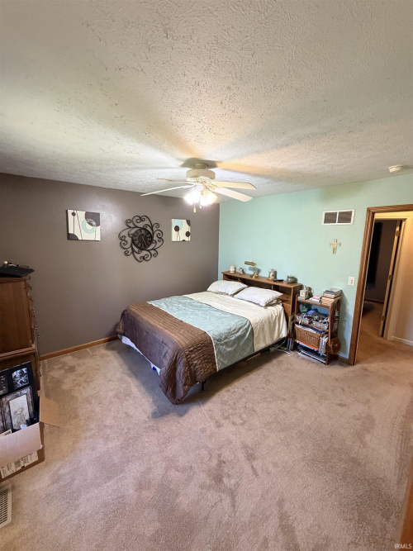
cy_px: 276
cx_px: 206
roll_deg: -1.3
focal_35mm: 14
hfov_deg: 85.7
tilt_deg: -8.6
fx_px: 223
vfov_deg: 102.1
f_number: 2.2
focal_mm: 2.22
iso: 400
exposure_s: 1/60
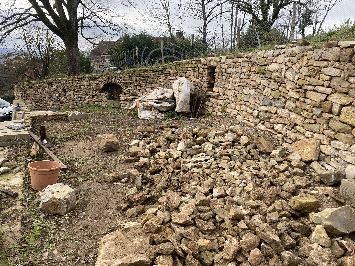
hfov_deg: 67.3
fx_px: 267
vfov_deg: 53.1
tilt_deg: -15.9
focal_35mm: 26
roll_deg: -1.2
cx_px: 178
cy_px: 133
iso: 32
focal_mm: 4.25
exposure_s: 1/588
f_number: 1.8
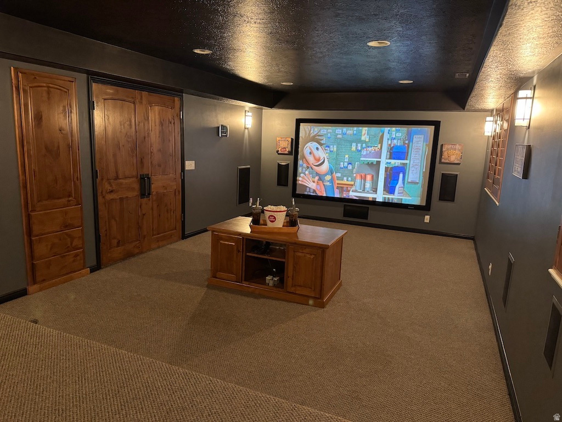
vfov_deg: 56.8
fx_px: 390
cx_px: 281
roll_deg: -2.0
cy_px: 211
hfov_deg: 71.6
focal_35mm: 24
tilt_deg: -10.6
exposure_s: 1/40
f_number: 1.78
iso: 800
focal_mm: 6.76
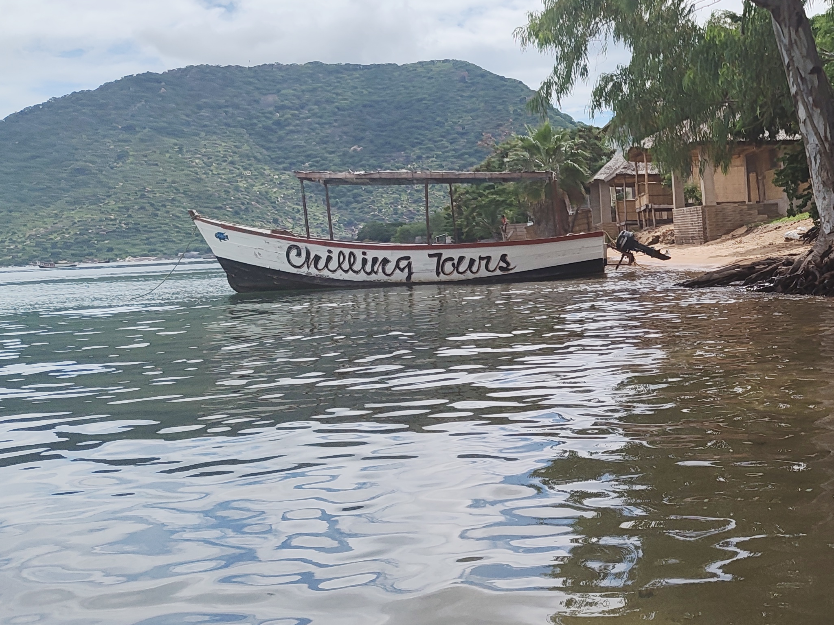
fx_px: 1156
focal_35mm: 48
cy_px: 223
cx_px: 794
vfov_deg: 30.1
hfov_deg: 36.4
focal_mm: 5.56
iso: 50
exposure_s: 1/1672
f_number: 1.88
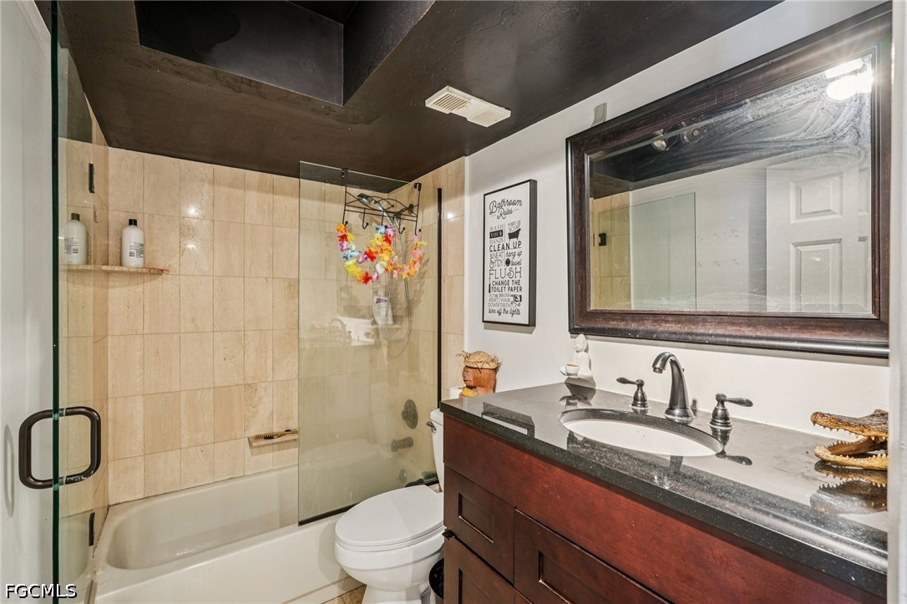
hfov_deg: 95.0
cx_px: 454
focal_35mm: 16
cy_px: 302
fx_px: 415
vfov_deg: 72.0
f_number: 8
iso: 400
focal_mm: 16.5
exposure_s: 1/3.33
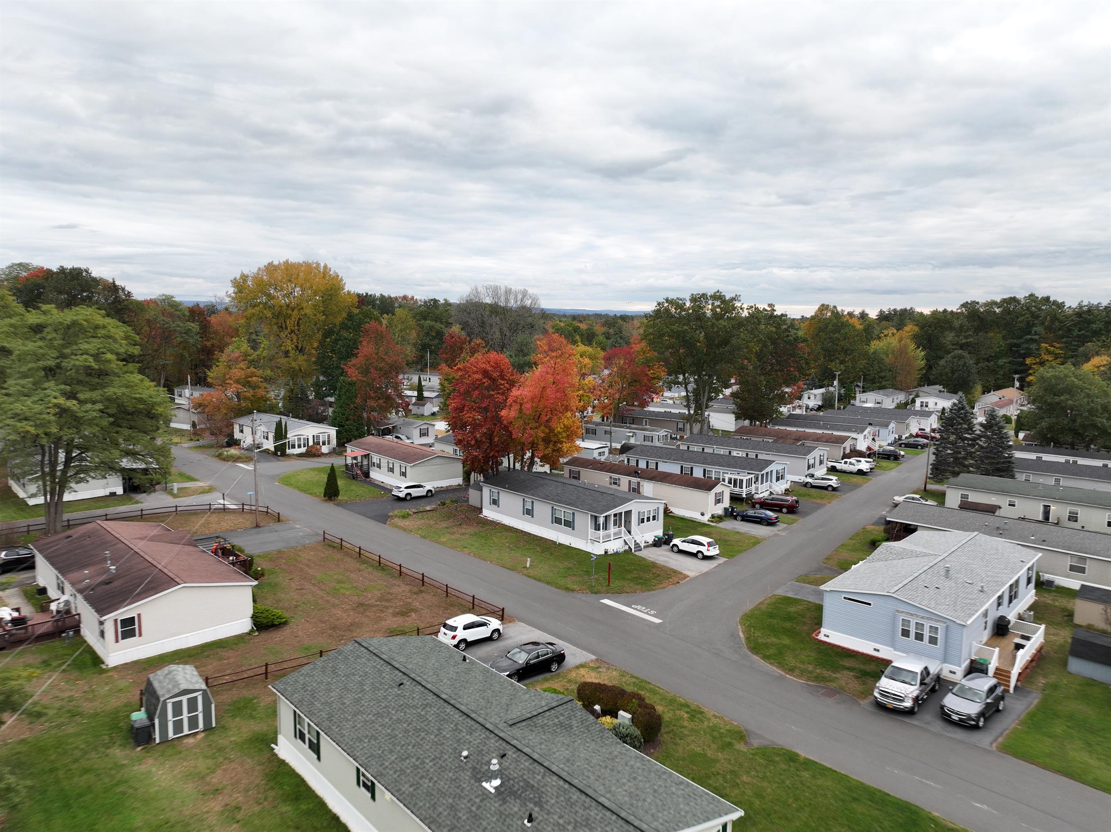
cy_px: 416
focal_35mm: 24
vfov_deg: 56.8
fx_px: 770
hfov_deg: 71.6
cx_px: 556
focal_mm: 12.29
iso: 130
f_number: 2.8
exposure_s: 1/50
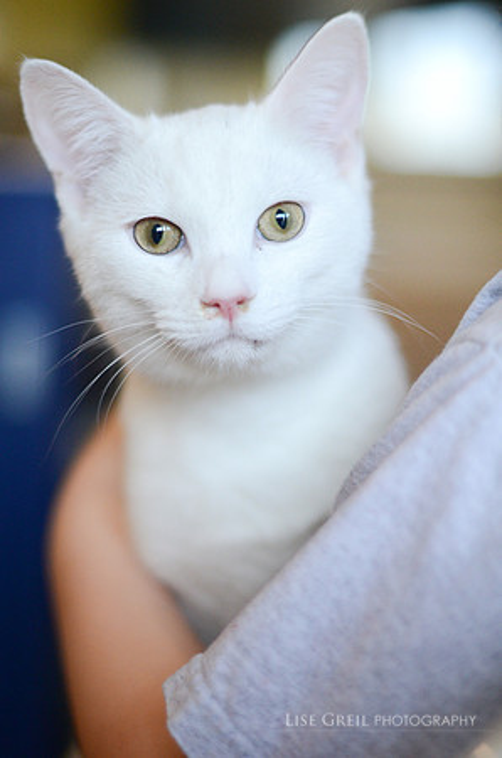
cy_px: 379
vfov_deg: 27.0
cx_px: 251
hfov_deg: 18.1
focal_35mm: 75
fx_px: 1576
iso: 1250
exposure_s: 1/1250
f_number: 1.6
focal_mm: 50
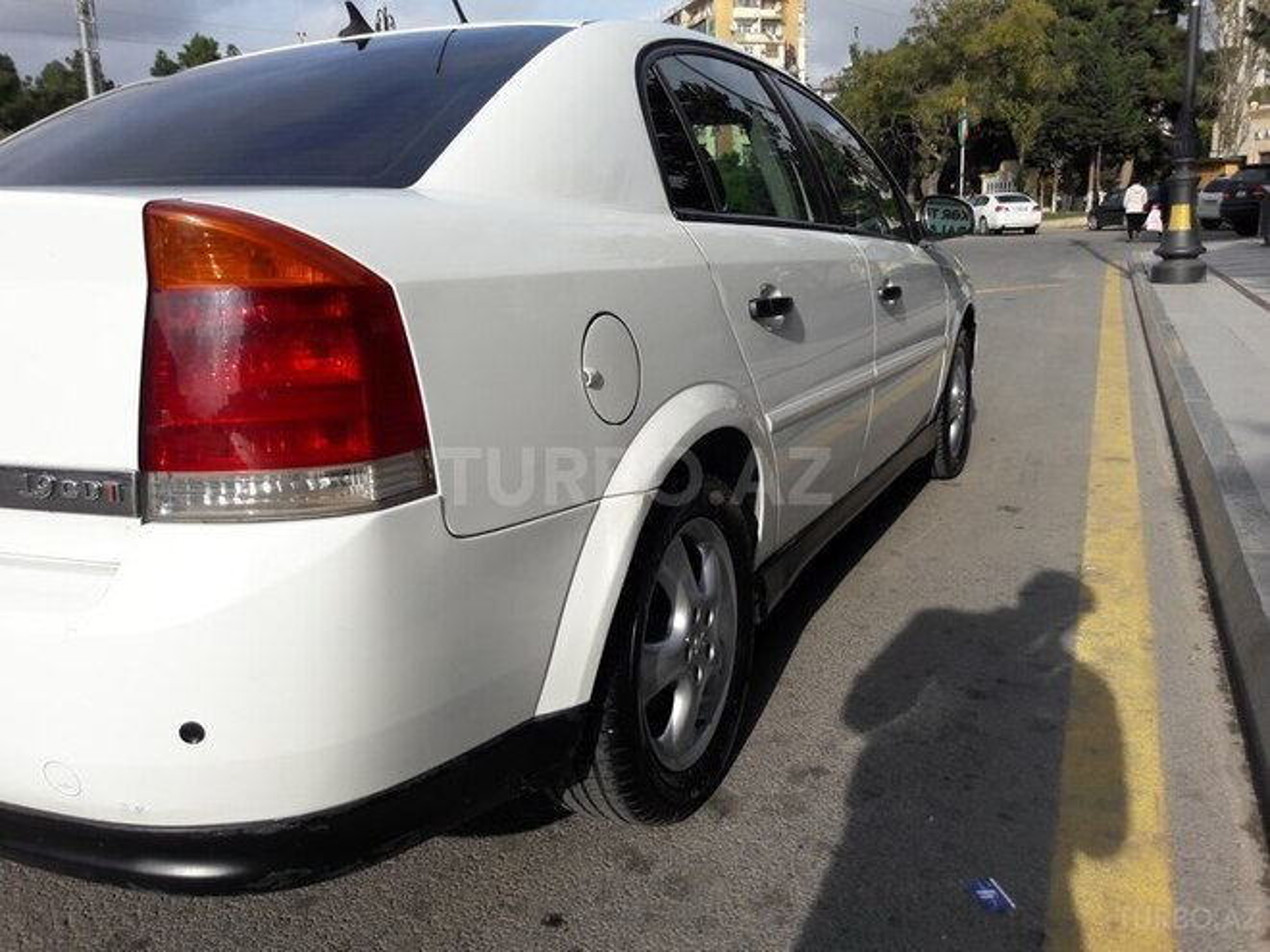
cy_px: 476
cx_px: 635
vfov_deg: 49.7
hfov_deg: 63.4
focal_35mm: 28
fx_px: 1027
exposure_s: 1/1695
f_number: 1.9
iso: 40
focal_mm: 3.7
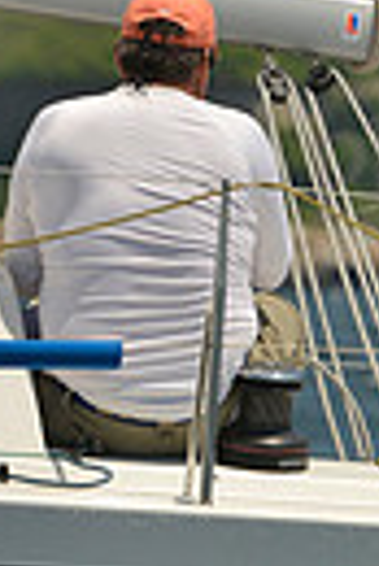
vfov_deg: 1.4
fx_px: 23875
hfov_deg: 0.9
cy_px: 398
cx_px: 83
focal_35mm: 1516
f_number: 9
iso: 280
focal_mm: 340
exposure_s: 1/1250
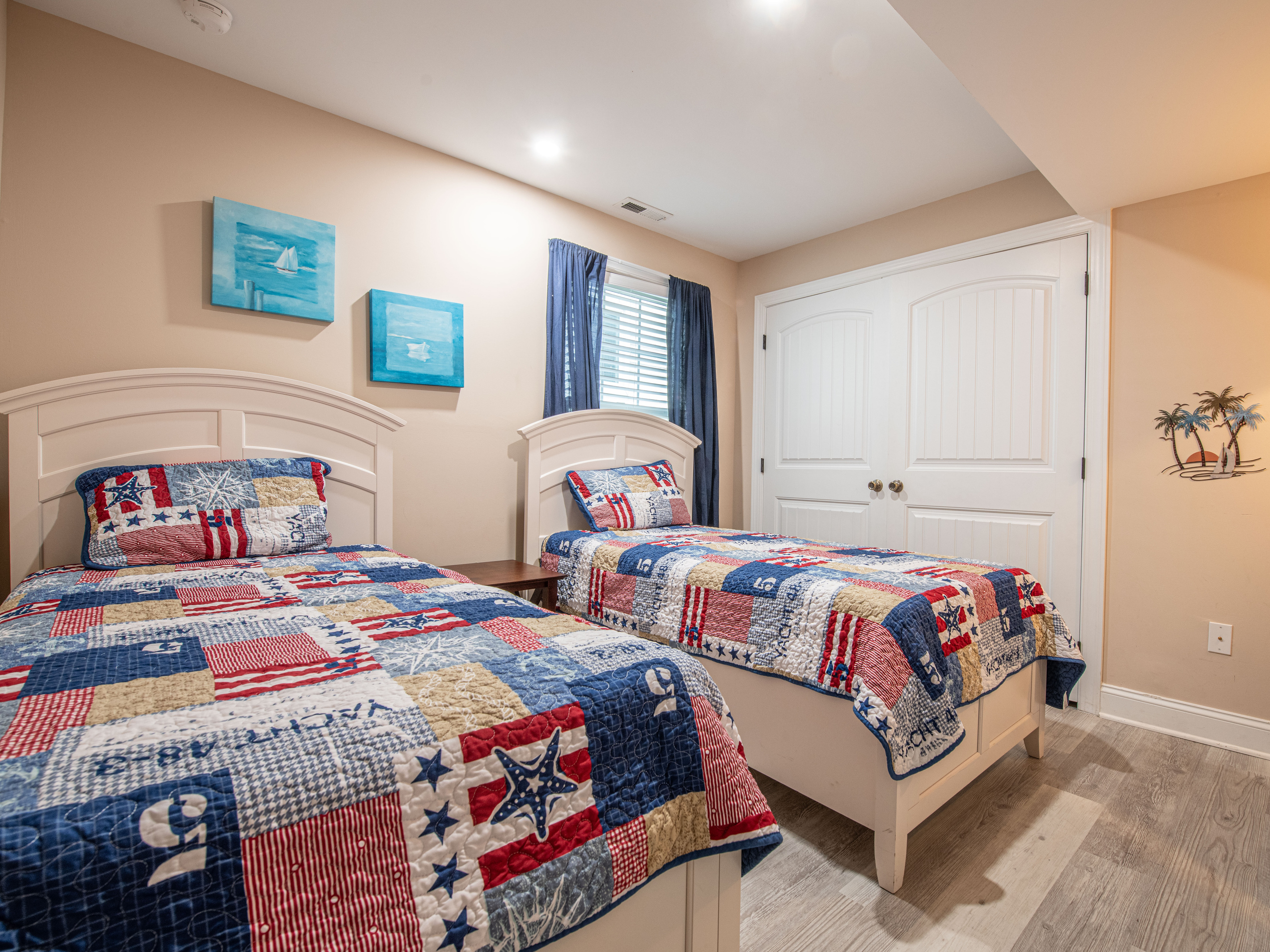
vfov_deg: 78.1
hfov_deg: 94.0
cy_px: 480
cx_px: 719
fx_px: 587
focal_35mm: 16
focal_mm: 14
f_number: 9
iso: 200
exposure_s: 1/2.5
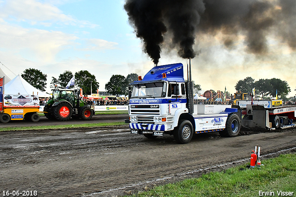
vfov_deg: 36.9
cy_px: 98
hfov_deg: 53.1
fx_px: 296
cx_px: 148
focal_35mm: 36
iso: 2000
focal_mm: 24
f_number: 4.5
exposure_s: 1/6400
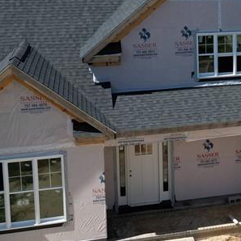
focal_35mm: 73
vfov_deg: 23.2
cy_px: 36
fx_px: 575
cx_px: 247
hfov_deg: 22.6
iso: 100
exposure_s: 1/2500
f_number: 1.7
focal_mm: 6.72
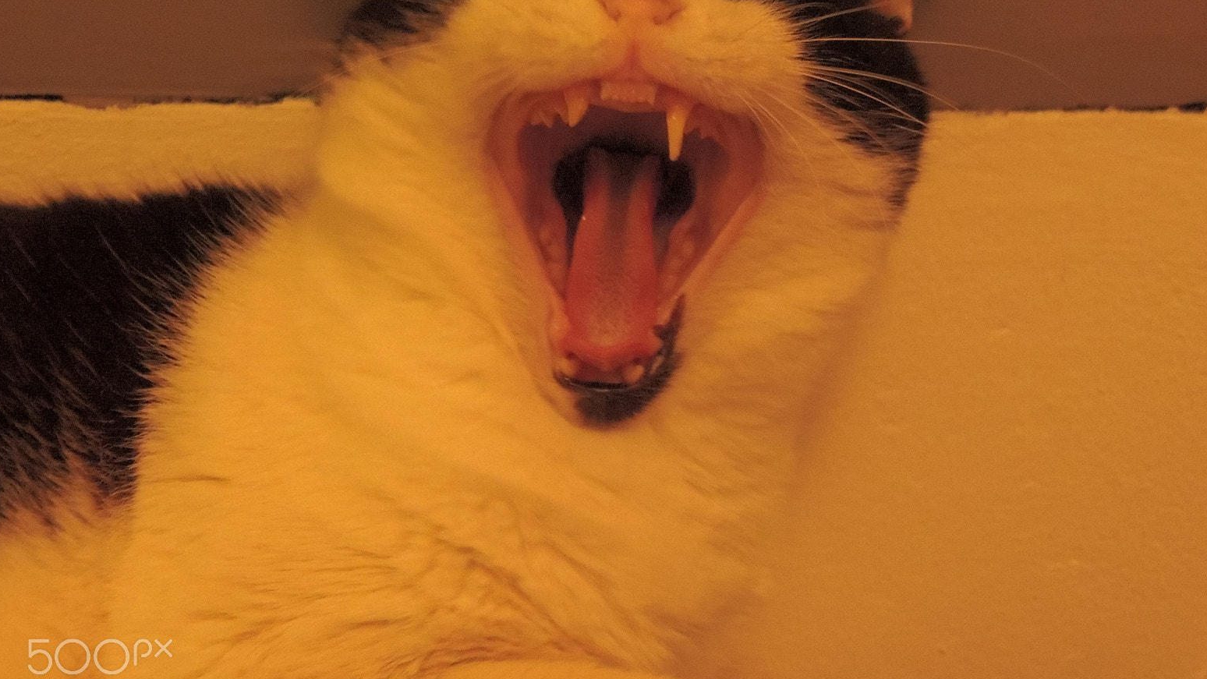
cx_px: 603
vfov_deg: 8.0
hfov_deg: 14.1
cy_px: 292
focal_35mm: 152
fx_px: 4865
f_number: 4.3
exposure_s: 1/30
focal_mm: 24
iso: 1600
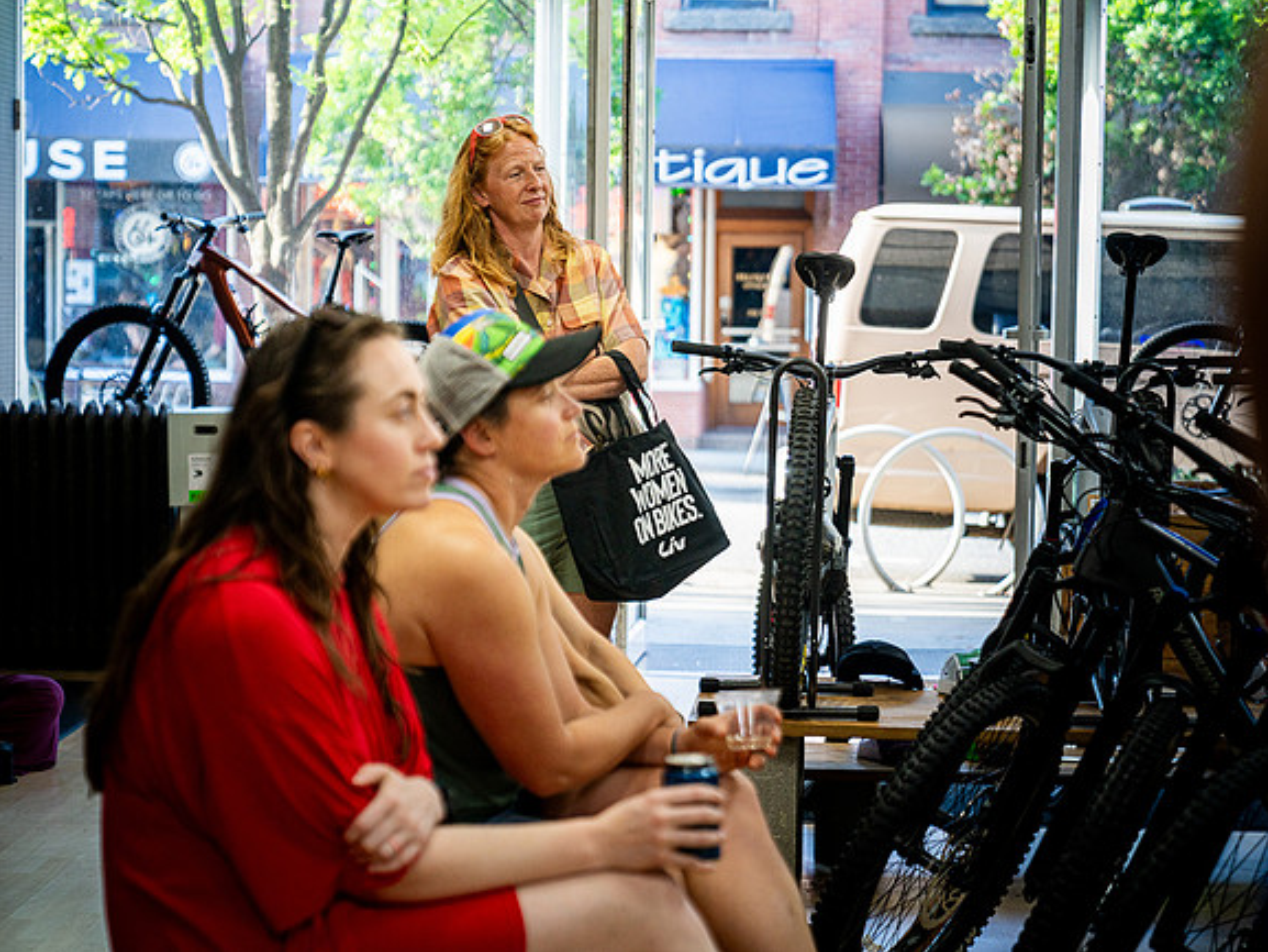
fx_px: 2894
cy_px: 475
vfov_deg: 18.7
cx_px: 655
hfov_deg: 24.7
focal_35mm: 79
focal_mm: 70
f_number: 2.8
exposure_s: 1/200
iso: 640
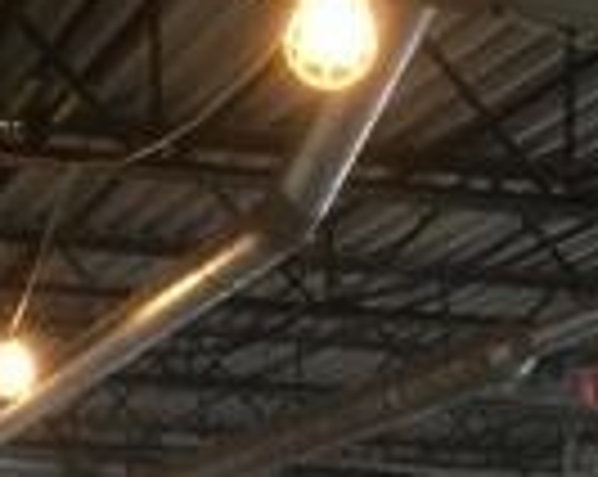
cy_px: 590
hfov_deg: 16.7
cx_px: 198
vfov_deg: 13.0
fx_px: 2032
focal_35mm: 115
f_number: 2.4
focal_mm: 4.28
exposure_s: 1/30
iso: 64
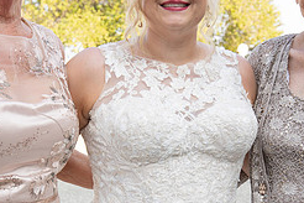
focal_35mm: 66
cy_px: 86
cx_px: 153
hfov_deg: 30.5
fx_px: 557
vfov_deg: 20.6
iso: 200
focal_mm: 28
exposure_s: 1/250
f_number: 4.5
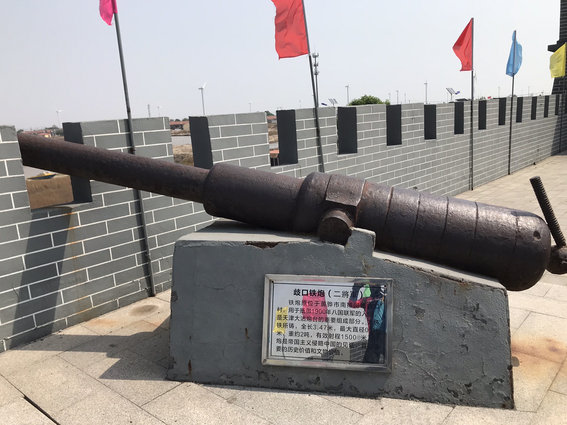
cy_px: 218
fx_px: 475
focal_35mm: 29
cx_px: 287
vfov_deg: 48.2
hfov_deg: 61.7
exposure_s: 1/3096
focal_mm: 3.99
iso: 20
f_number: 1.8
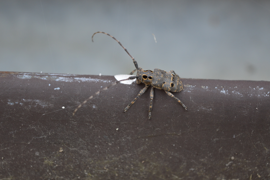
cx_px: 135
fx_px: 618
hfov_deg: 24.6
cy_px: 90
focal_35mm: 82
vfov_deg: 16.5
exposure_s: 1/100
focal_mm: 55
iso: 400
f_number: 5.6
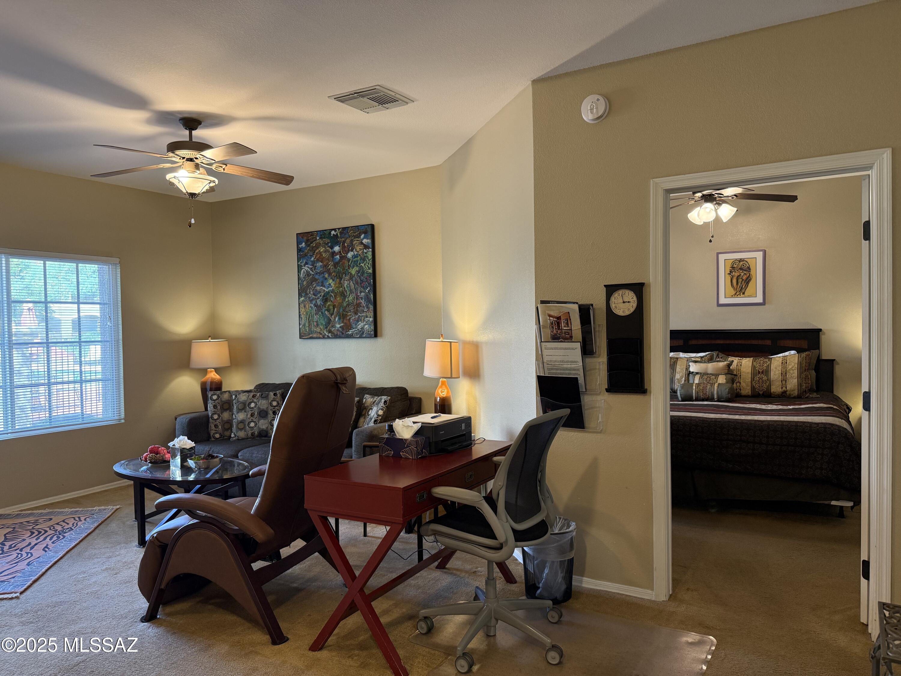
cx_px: 450
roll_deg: +0.8
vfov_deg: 56.8
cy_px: 338
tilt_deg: -0.5
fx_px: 625
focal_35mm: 24
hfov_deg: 71.6
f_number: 1.78
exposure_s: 1/60
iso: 250
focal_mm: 6.76
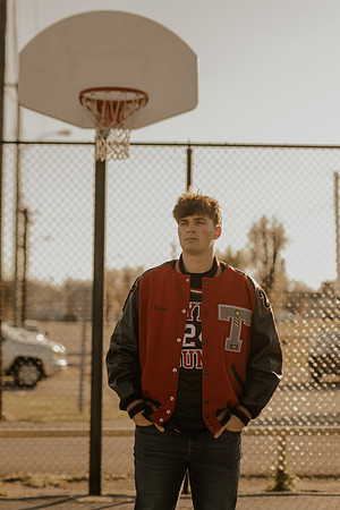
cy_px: 255
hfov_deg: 18.2
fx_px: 1062
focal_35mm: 75
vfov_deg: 27.0
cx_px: 170
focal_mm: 50
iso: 200
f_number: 1.8
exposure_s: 1/3200
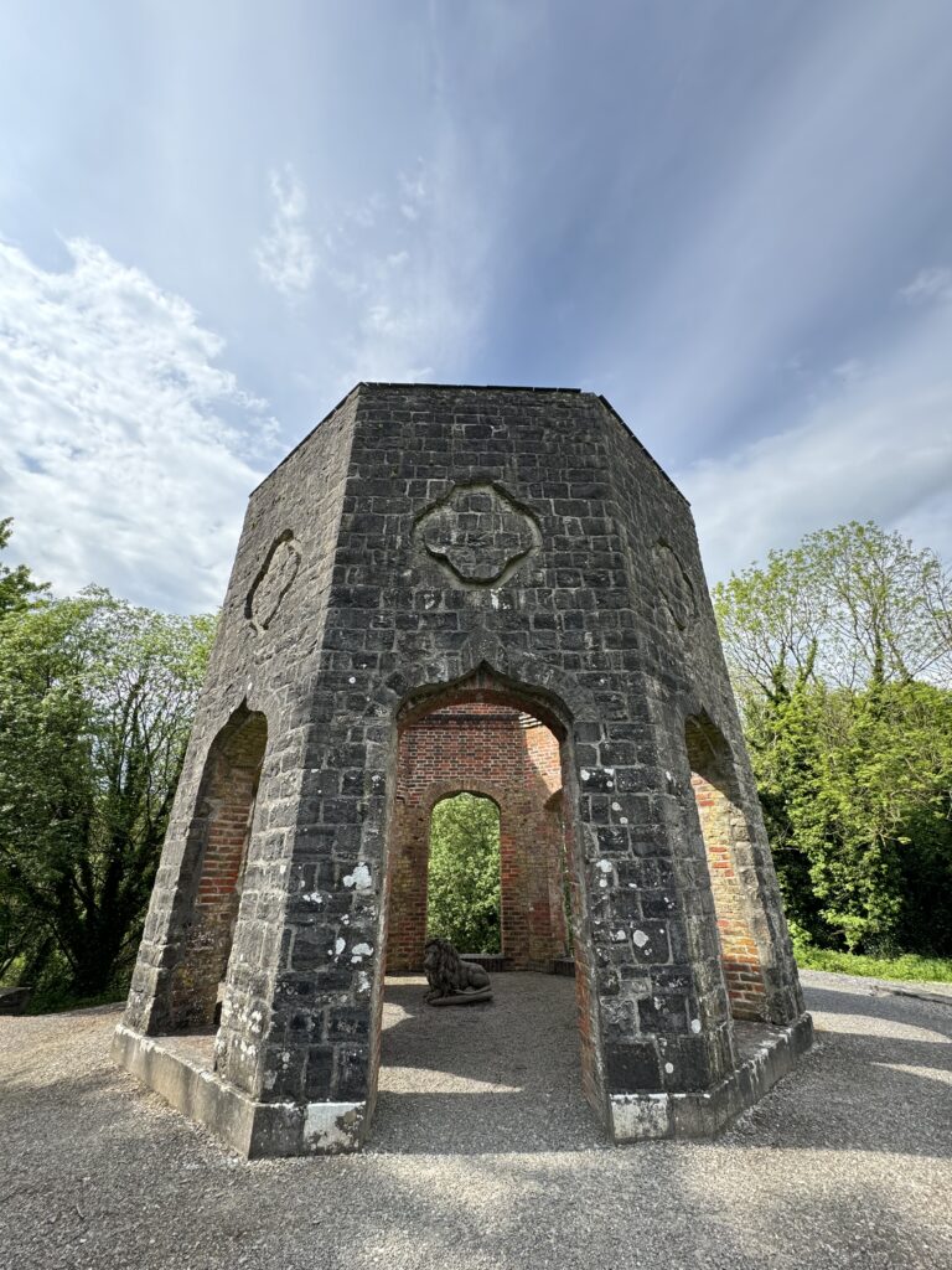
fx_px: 513
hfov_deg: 85.7
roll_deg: +0.0
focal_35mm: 14
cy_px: 635
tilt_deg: +24.2
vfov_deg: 102.1
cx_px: 476
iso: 40
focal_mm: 2.22
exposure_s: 1/541
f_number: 2.2
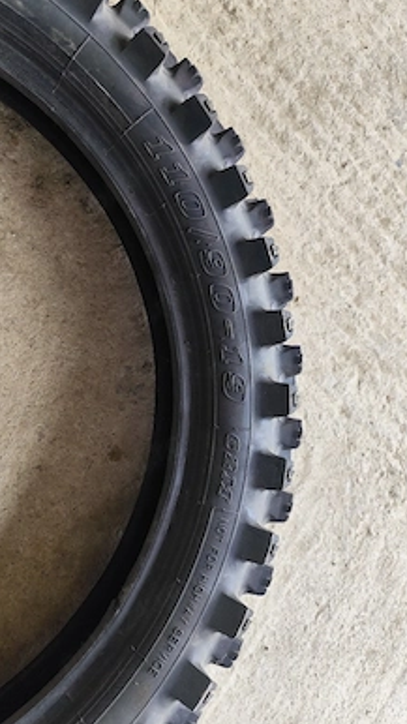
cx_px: 158
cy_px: 356
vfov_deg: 71.9
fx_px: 499
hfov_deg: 44.1
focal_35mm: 26
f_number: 1.65
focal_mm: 6.14
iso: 80
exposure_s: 1/100
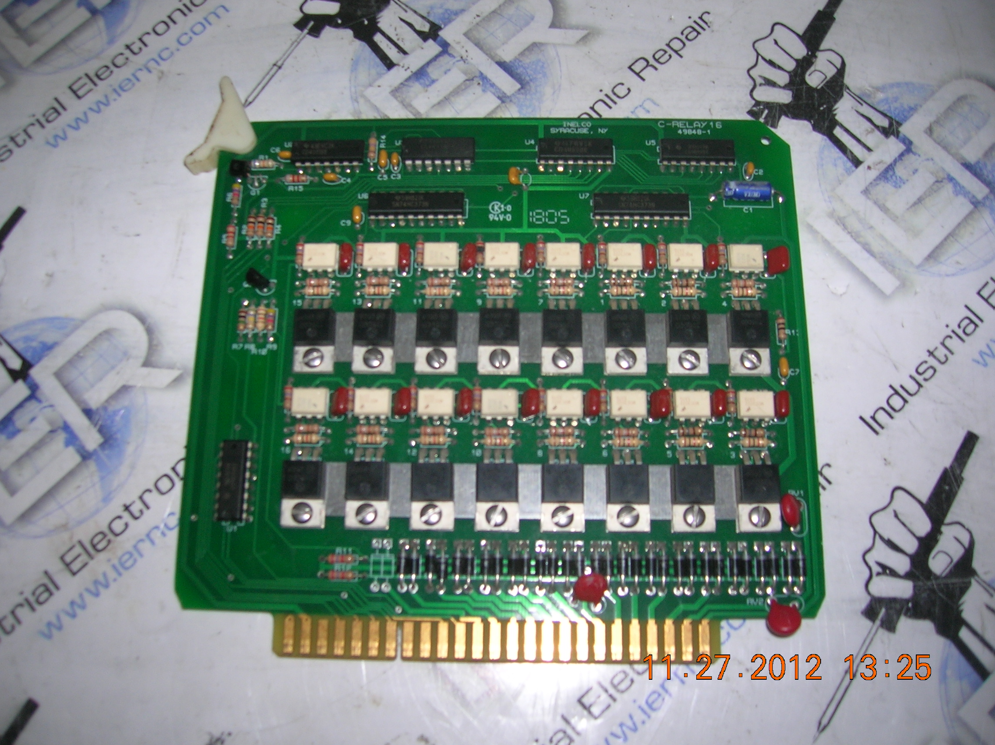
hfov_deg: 54.0
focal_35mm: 34
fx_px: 976
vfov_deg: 41.7
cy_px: 372
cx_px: 498
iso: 50
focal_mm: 5.7
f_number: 2.9
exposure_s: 1/60.1
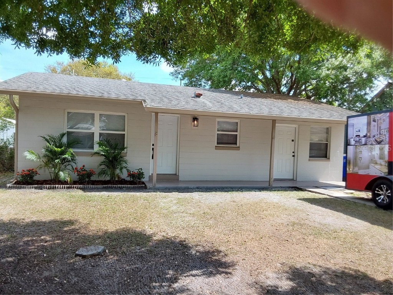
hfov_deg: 63.4
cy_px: 148
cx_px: 196
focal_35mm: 28
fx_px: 318
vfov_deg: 49.7
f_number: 1.9
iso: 50
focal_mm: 2.91
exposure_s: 1/847
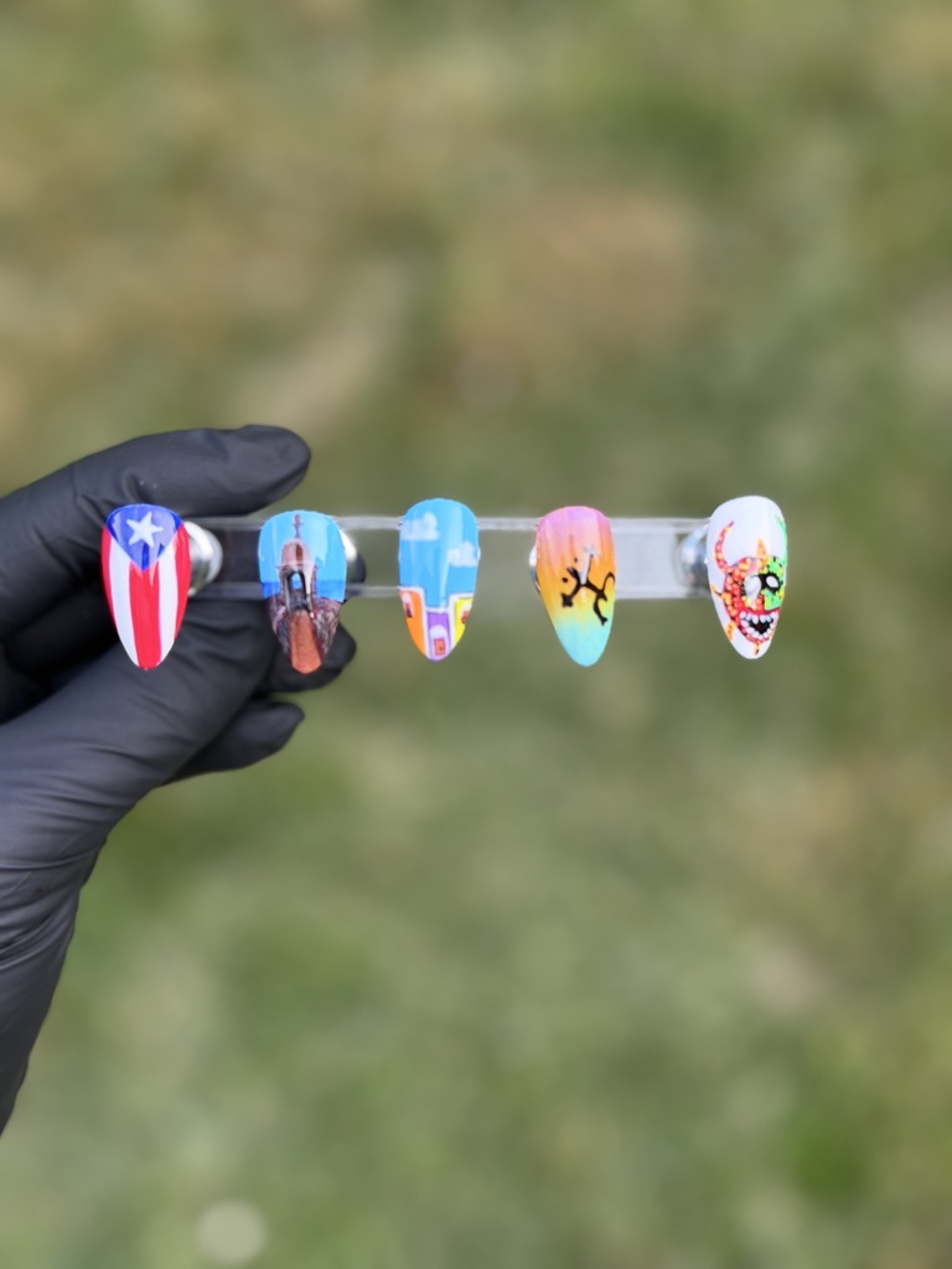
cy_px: 634
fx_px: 1760
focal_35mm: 48
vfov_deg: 39.7
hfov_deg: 30.3
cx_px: 476
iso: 80
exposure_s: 1/429
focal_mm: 6.76
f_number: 1.78
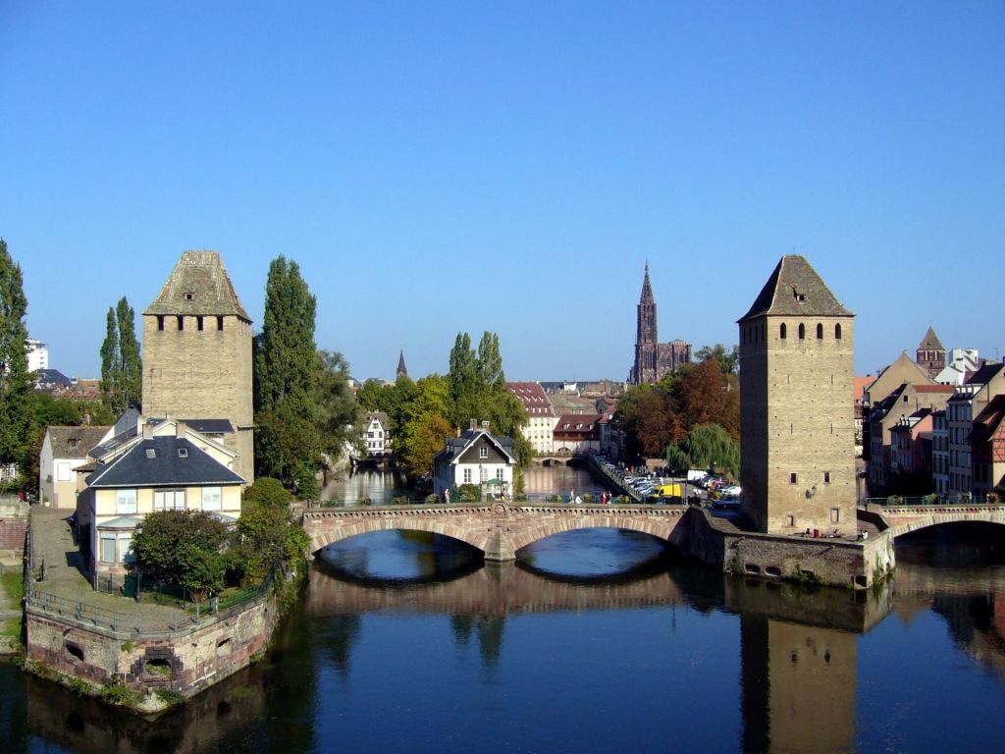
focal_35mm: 35
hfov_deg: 52.6
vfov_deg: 40.7
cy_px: 377
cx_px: 502
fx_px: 1016
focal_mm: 5.8
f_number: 5.6
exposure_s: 1/320
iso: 80
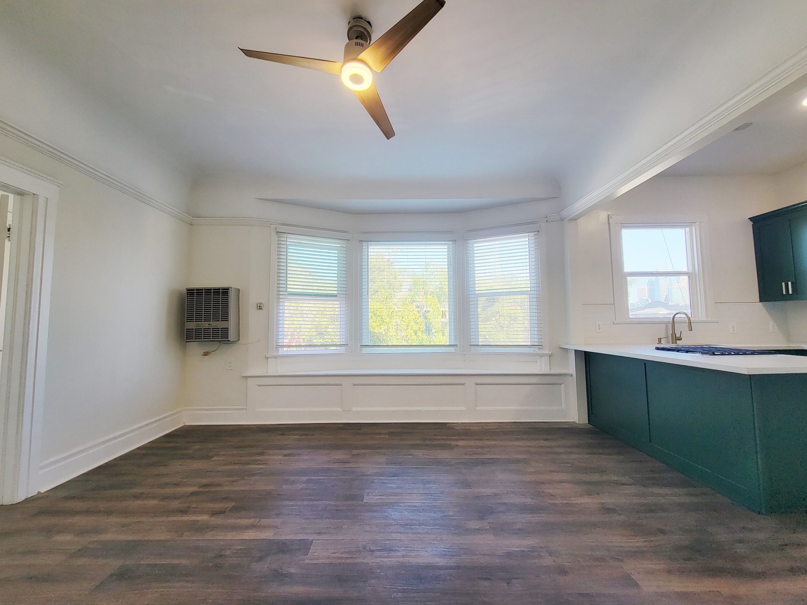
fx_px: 303
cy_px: 302
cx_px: 404
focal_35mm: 13
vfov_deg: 89.9
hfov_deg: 106.2
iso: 50
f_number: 2.2
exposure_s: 1/120
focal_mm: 2.2
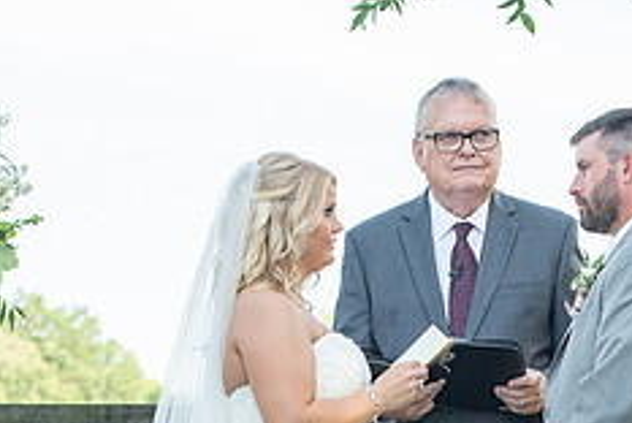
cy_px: 560
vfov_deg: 5.7
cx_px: 465
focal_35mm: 242
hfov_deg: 8.5
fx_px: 4254
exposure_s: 1/500
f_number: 5.6
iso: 500
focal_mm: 85
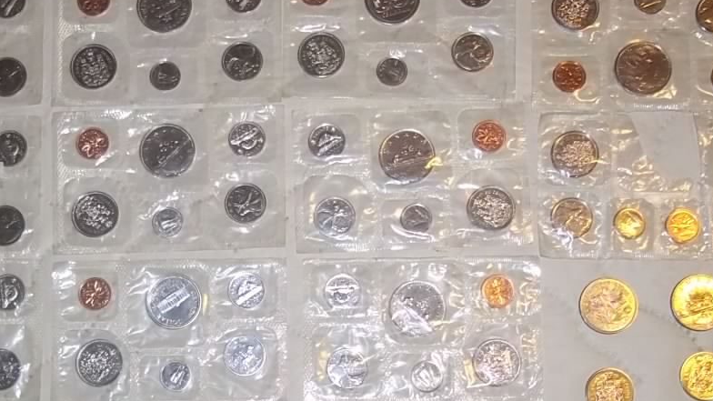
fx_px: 1210
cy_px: 352
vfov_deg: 18.5
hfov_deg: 32.6
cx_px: 246
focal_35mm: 64
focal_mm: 6.5
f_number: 3.1
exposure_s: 1/30
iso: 160
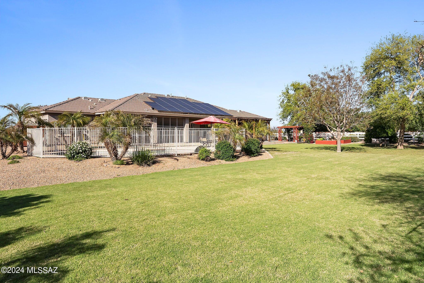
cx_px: 212
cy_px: 142
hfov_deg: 73.7
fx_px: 283
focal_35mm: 24
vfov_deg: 53.2
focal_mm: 24
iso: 2500
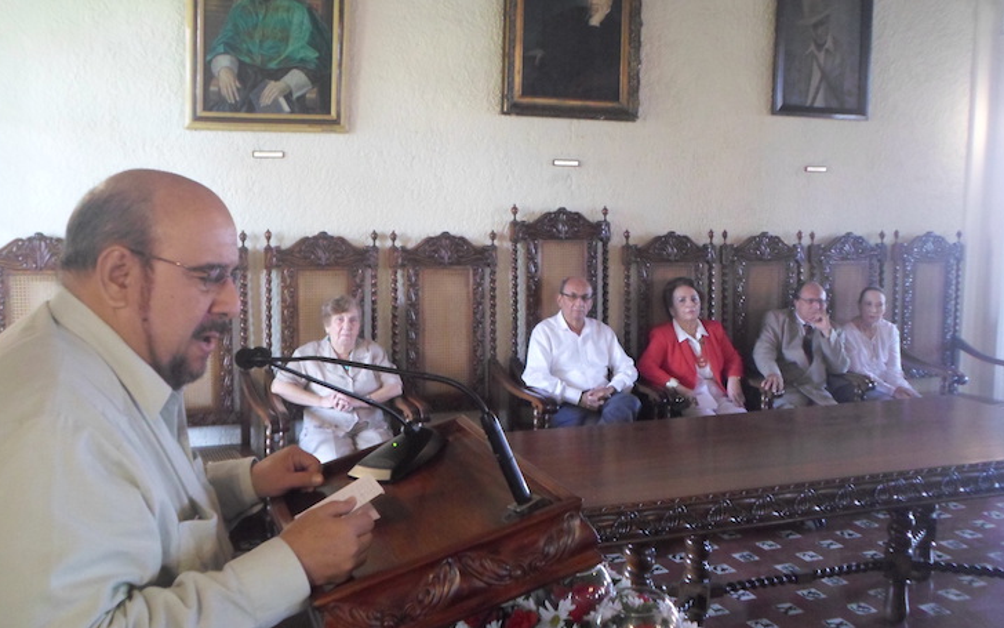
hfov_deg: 50.4
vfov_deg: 32.7
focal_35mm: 39
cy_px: 275
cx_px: 498
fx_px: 1067
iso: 400
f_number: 3
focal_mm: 6.5
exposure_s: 1/30
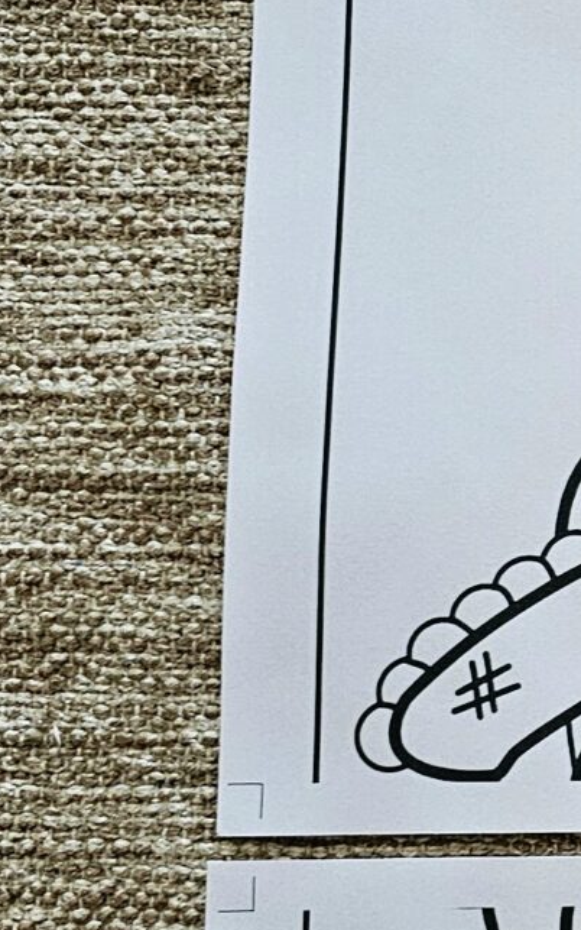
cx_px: 1356
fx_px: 2457
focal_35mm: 97
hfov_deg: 11.4
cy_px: 477
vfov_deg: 21.4
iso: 400
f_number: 1.7
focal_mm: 6.3
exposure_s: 1/370
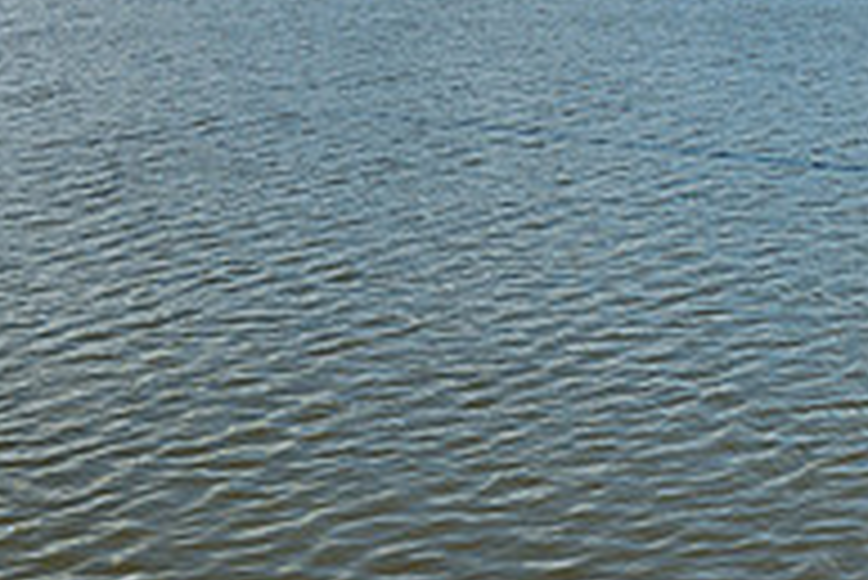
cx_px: 670
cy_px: -241
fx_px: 4247
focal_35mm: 176
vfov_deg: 7.7
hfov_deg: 11.6
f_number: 8
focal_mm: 58
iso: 100
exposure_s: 1/160
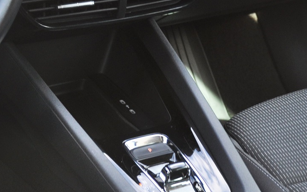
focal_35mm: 104
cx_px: 18
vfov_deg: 12.3
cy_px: -41
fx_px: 870
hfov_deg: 19.6
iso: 250
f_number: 4
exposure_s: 1/80
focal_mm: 26
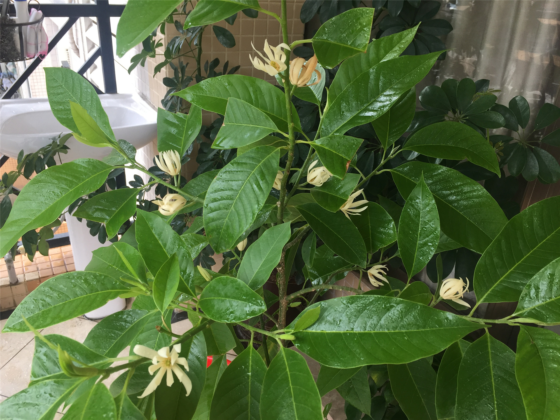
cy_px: 210
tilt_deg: -26.4
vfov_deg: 48.2
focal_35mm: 29
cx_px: 280
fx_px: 469
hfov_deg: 61.7
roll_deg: -3.6
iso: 40
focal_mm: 4.15
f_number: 2.2
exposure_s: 1/50
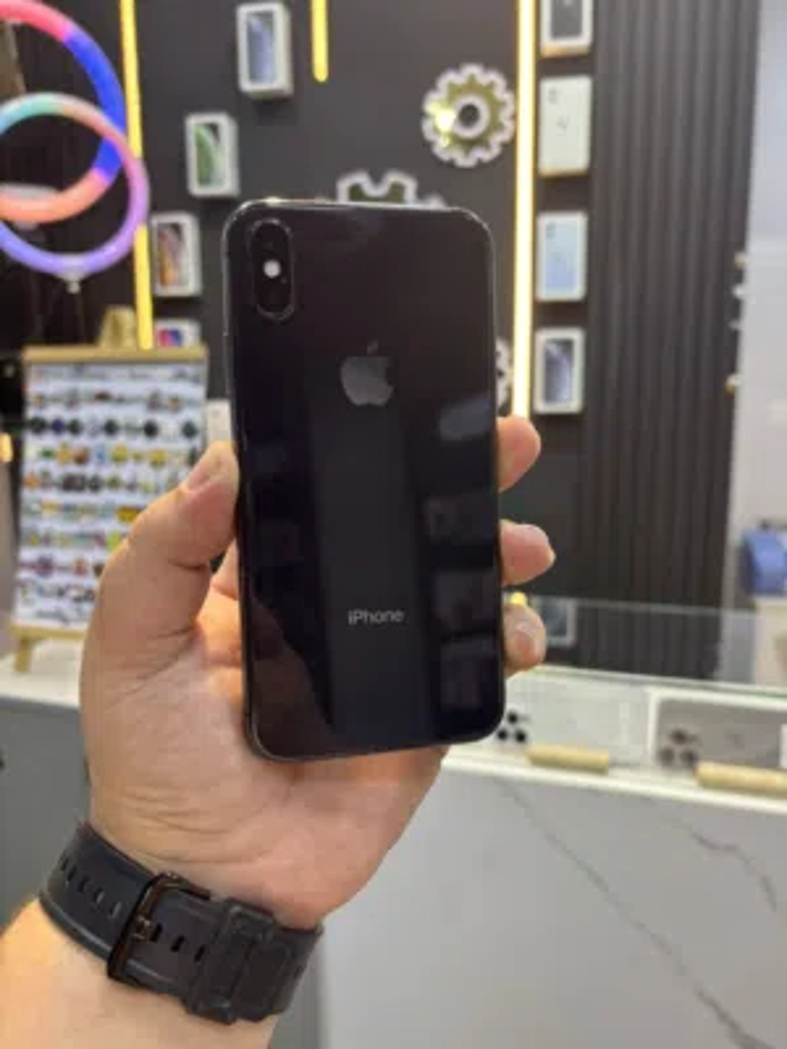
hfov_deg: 53.1
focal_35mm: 26
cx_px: 394
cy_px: 524
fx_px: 788
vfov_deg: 67.3
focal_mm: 5.96
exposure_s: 1/100
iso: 64
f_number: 1.6
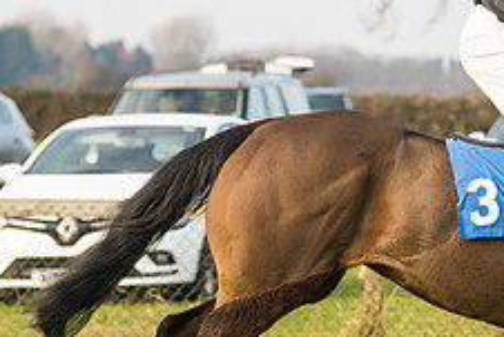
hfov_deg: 6.6
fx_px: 4385
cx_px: 500
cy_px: 251
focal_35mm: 313
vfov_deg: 4.4
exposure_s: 1/1250
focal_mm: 122
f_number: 4
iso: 400
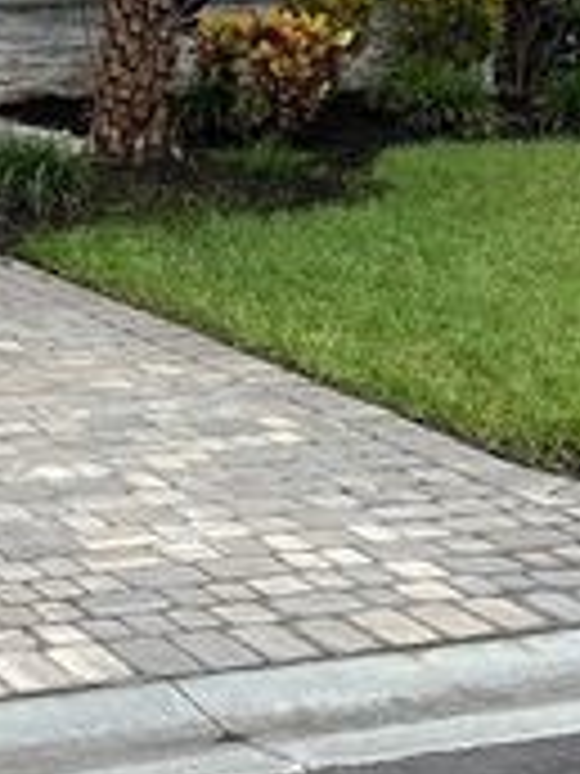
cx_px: -189
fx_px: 2256
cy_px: 173
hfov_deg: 14.0
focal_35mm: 101
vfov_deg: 19.3
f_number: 1.5
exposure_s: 1/1468
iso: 50
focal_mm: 5.7
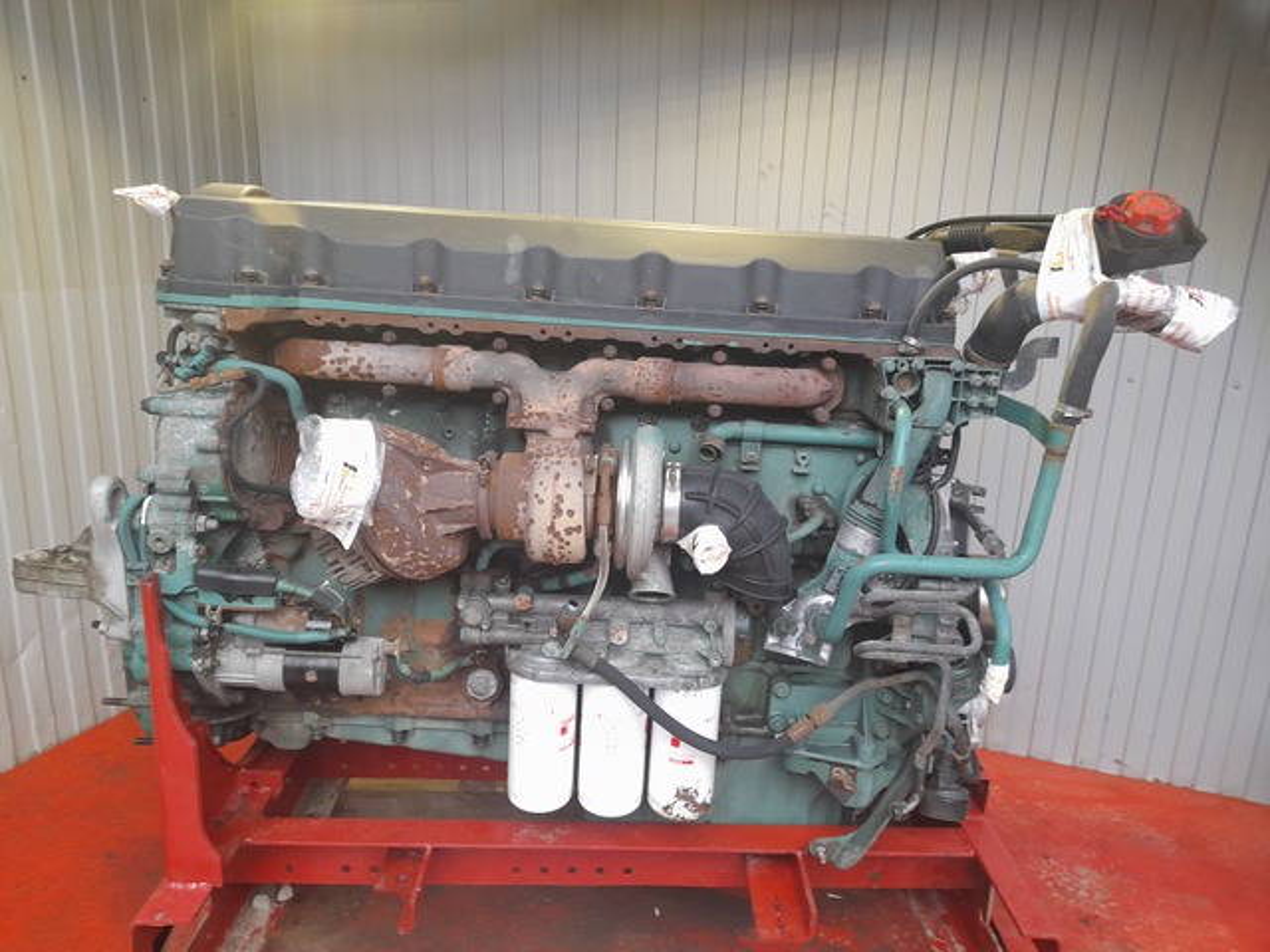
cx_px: 635
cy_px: 476
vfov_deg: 54.9
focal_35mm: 25
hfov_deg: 69.4
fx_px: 917
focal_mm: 4.6
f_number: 2
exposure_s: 1/50
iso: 160
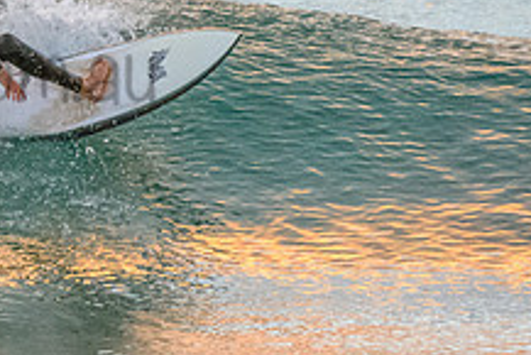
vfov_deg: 0.7
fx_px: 29637
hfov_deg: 1.0
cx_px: -103
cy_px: 45
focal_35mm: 2008
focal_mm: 500
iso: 3200
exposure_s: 1/1250
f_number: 5.6
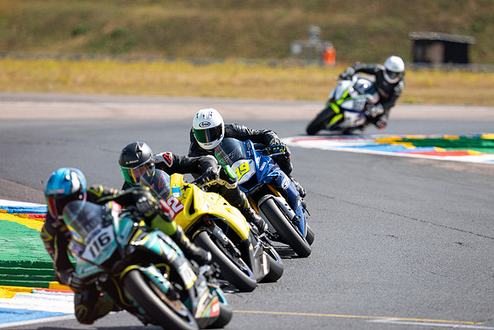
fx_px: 5886
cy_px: 153
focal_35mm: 429
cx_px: 265
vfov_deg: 3.2
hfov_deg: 4.8
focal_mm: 400
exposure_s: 1/500
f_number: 4.5
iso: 50
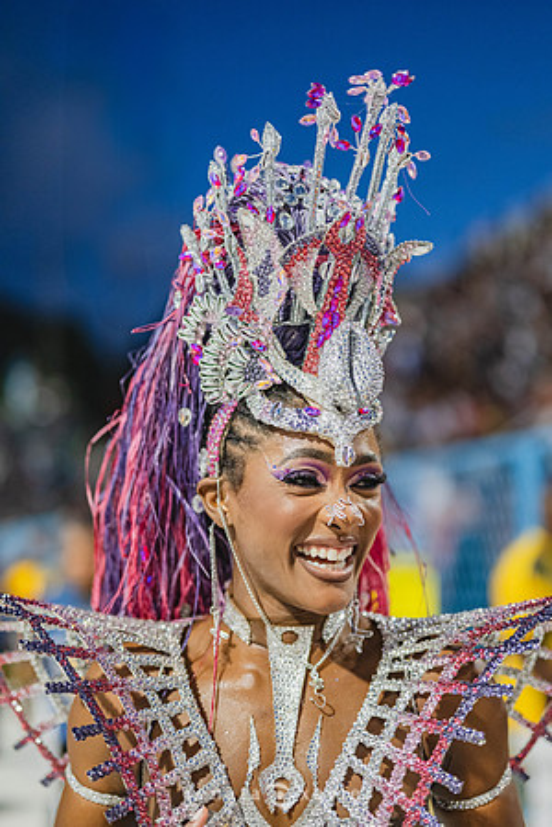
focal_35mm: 50
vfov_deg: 39.6
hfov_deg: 27.0
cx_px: 276
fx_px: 1150
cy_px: 414
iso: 2000
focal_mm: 50
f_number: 1.2
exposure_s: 1/1600
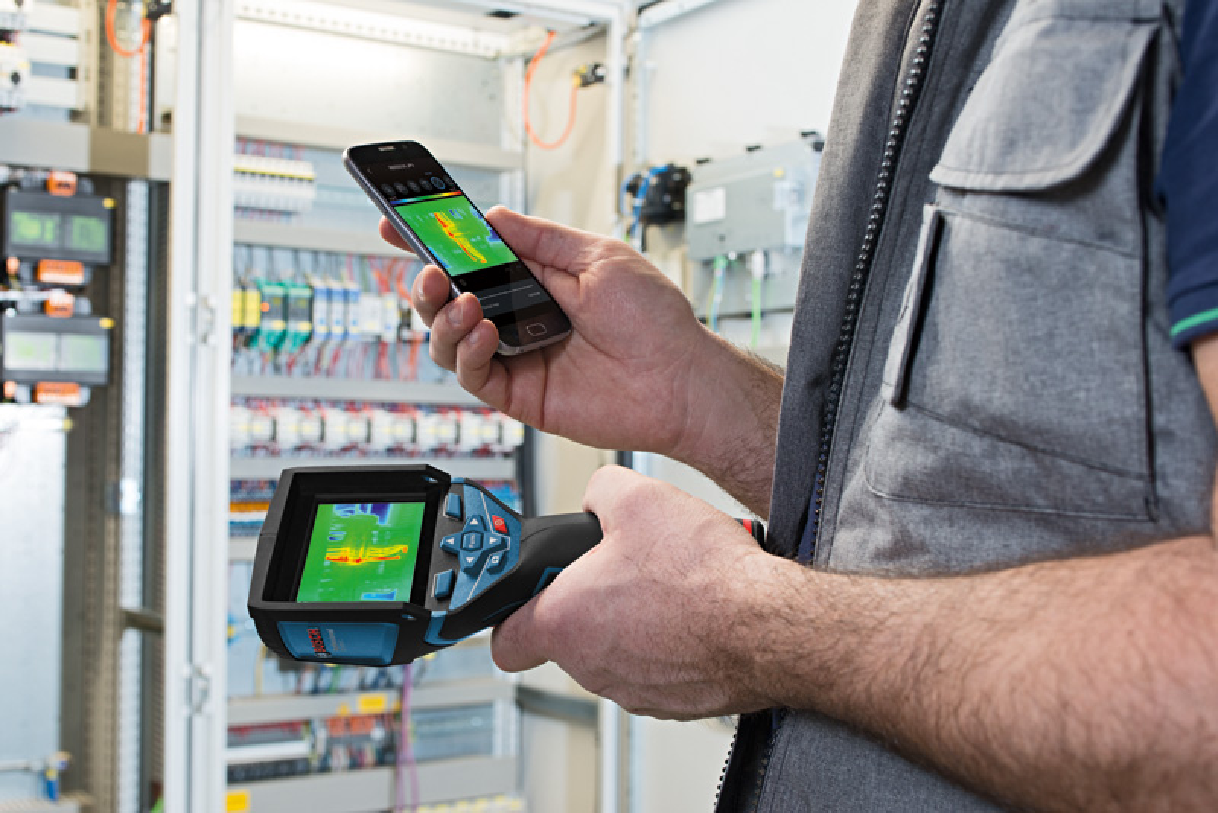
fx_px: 1523
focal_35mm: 45
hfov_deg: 43.6
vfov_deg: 29.9
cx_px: 609
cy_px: 406
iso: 500
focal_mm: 45
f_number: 8
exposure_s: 1/25
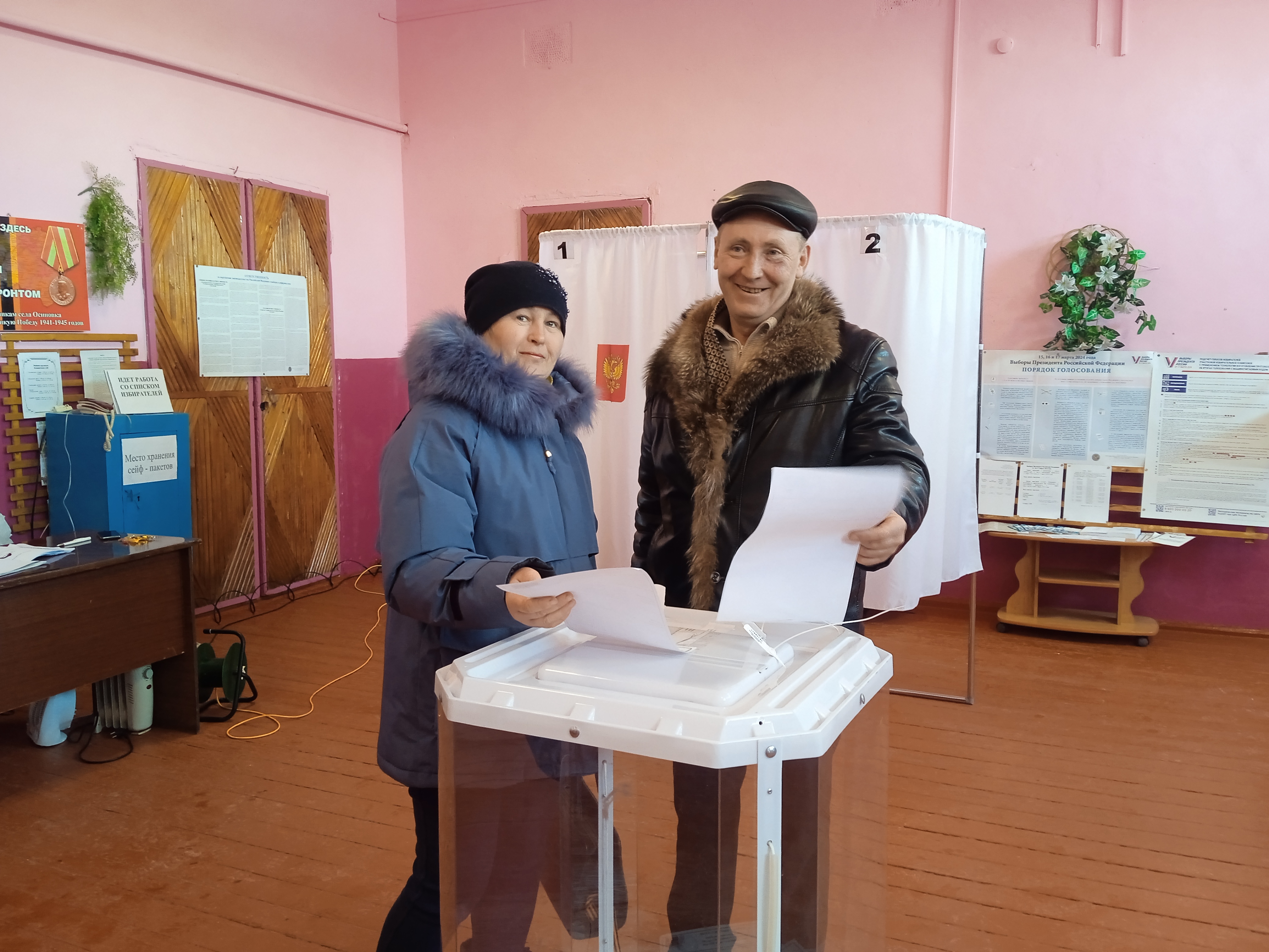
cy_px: 476
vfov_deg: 49.7
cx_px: 634
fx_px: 1026
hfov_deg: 63.4
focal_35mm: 28
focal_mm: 3.43
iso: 463
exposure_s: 1/25
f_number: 2.2
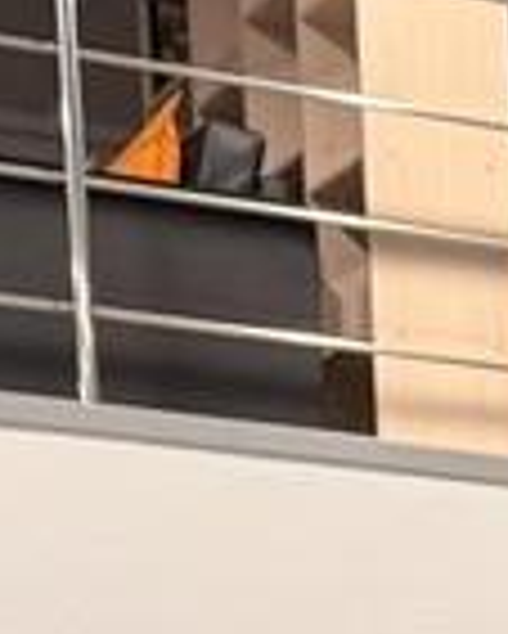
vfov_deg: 8.5
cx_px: 1385
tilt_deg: -6.2
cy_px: 1758
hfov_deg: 7.1
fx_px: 3736
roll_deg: +1.3
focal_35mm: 199
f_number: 1.78
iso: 160
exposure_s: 1/50
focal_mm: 6.76
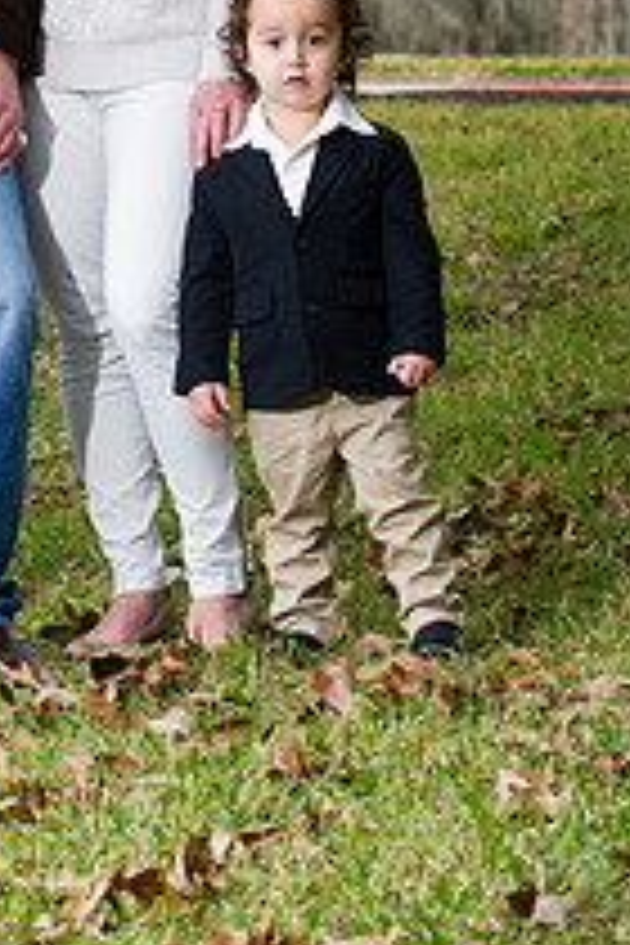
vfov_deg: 8.7
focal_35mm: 235
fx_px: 6168
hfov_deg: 5.8
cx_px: 29
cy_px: -18
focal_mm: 110
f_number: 5.6
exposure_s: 1/125
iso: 640
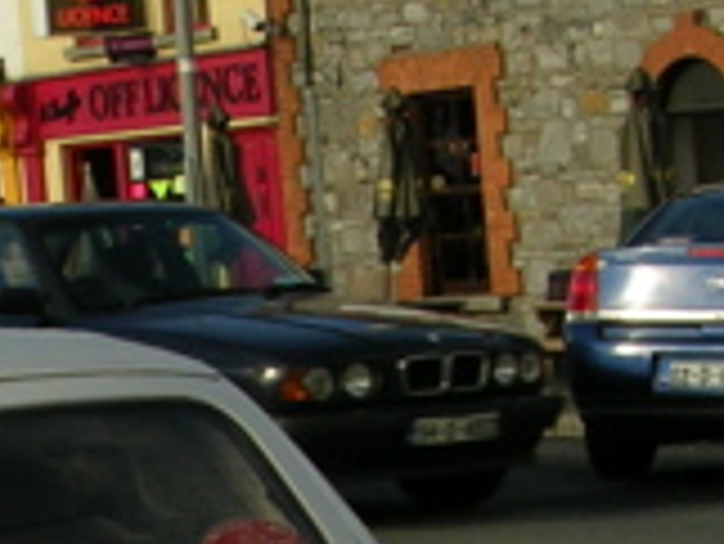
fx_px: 3161
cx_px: -103
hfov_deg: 12.8
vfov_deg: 9.6
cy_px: 742
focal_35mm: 151
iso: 50
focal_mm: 5.8
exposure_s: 1/284
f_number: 5.6
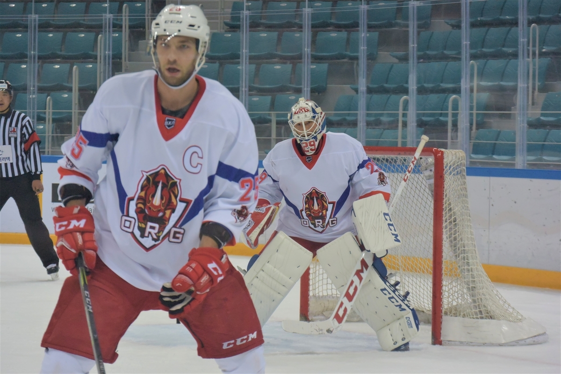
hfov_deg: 12.8
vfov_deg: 8.6
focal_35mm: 160
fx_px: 2493
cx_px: 280
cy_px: 187
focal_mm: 59.4
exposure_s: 1/500
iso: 720
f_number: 4.5
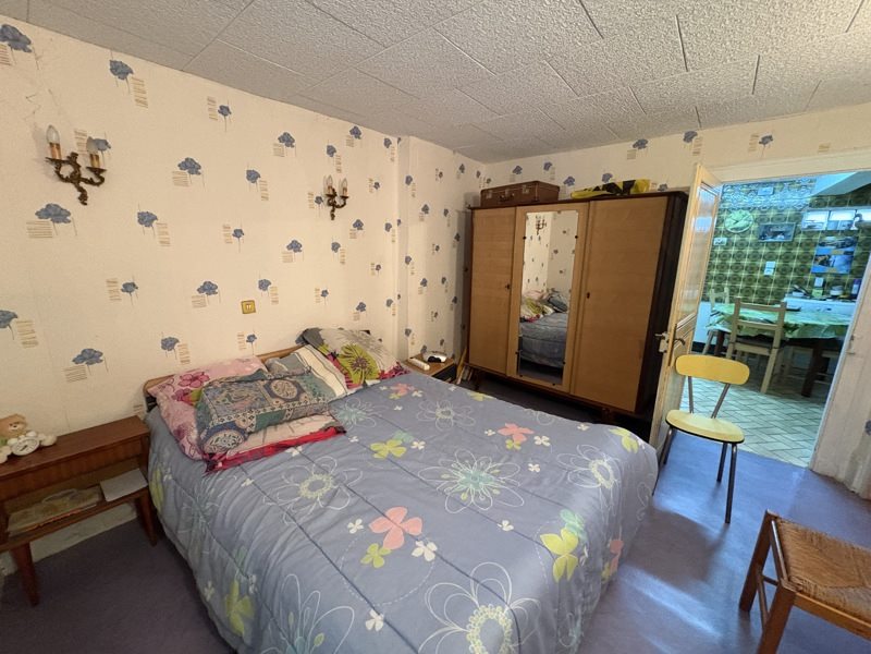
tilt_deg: -12.2
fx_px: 352
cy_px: 327
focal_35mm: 14
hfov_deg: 102.1
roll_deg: +0.3
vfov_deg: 85.7
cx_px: 436
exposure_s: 1/50
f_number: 2.2
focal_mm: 2.22
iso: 800
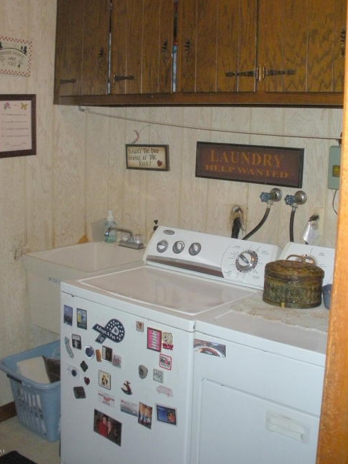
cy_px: 197
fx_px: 550
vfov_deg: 45.6
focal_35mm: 41
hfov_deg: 35.1
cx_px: 162
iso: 400
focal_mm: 6.3
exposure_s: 1/60
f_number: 3.5
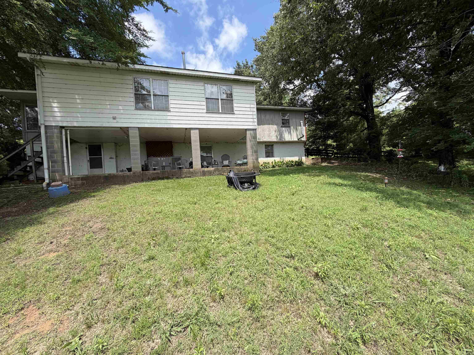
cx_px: 237
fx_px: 192
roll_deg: +4.1
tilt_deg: +0.4
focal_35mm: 14
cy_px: 178
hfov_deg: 102.1
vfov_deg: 85.7
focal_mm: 2.22
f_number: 2.2
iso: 40
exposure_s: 1/709
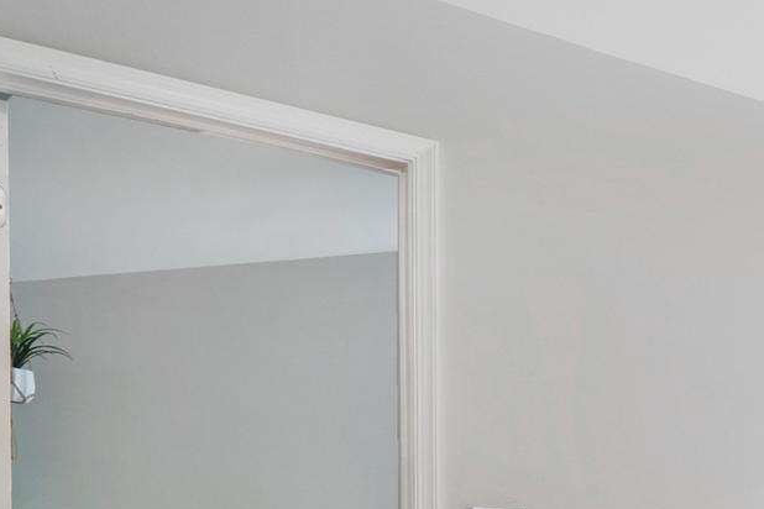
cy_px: 646
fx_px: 1125
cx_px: 1061
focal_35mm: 53
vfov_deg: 22.9
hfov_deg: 28.5
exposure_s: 1/4
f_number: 8
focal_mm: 16
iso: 640
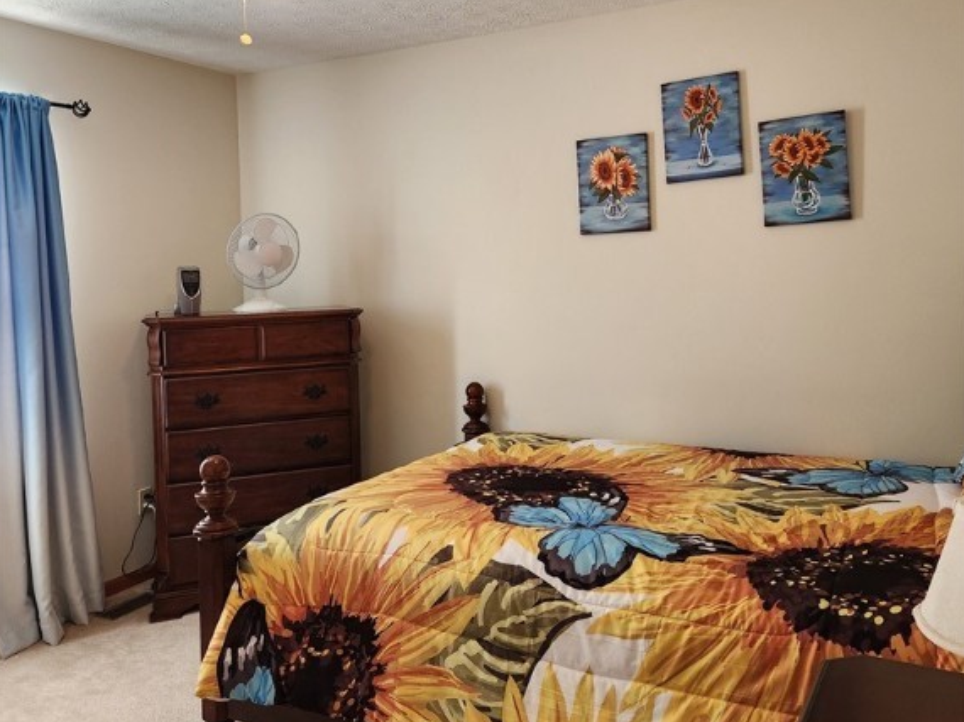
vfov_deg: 45.2
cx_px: 482
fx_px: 863
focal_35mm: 31
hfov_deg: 58.4
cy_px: 293
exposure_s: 1/120
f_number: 1.8
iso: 250
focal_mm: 5.4
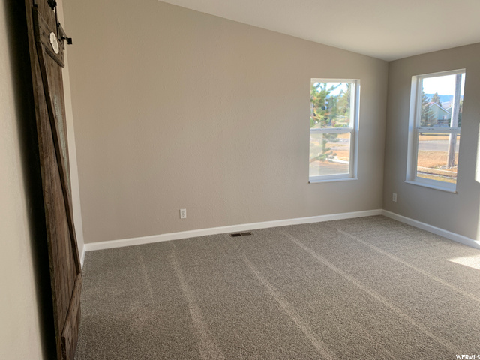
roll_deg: +0.8
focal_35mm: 26
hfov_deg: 67.3
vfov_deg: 53.1
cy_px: 180
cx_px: 240
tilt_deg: -8.6
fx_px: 361
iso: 40
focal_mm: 4.25
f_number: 1.8
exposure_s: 1/121
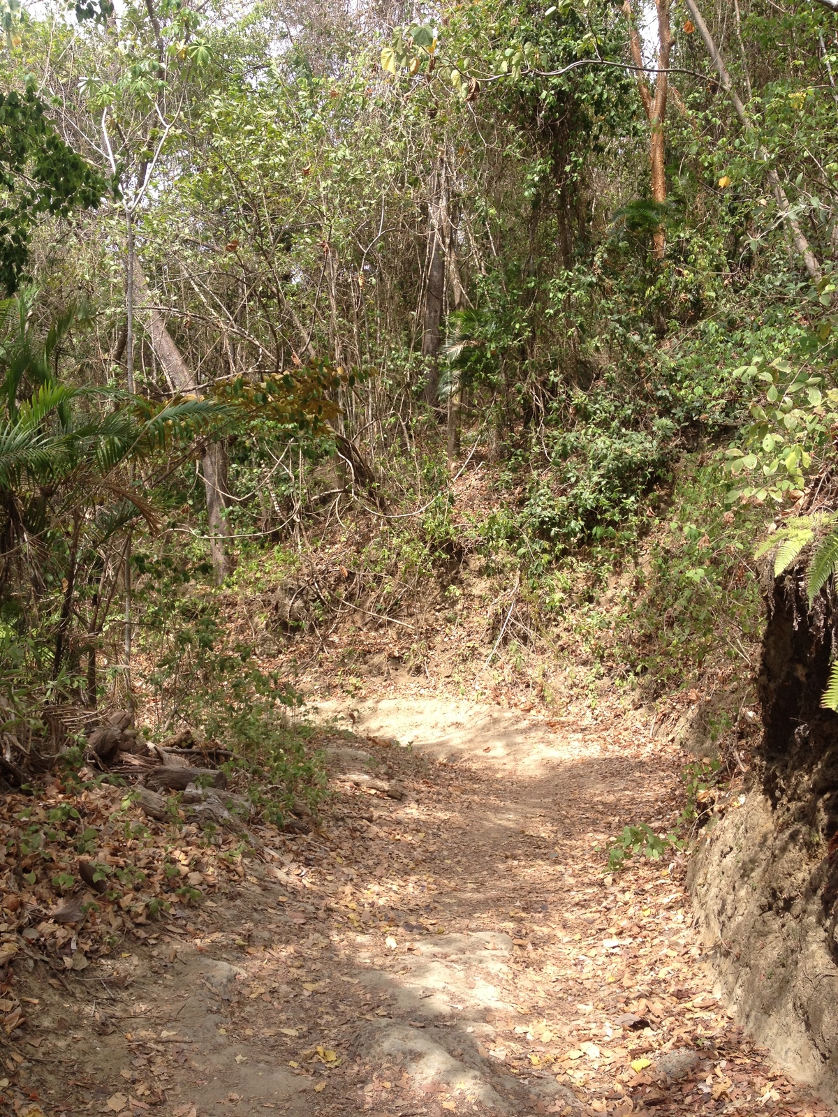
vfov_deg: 52.6
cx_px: 419
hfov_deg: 40.7
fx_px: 1130
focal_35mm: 35
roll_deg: -0.6
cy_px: 558
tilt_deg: -4.6
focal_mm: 4.28
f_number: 2.4
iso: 50
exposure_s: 1/435
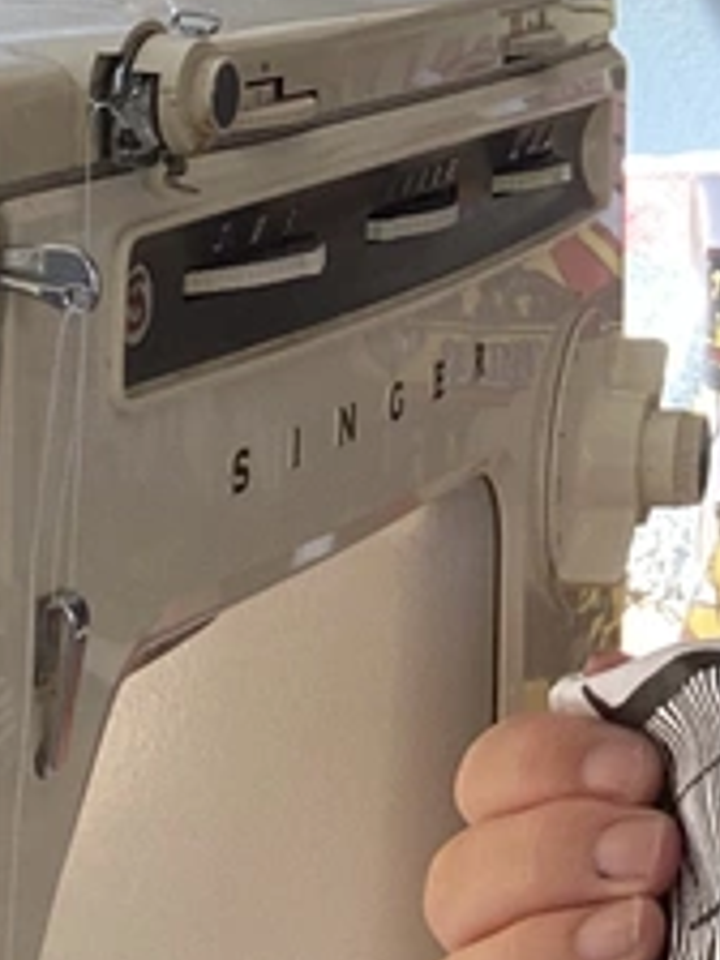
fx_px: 3272
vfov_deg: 15.8
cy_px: -317
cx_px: 1324
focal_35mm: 118
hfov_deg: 11.6
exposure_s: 1/120
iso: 80
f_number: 2.2
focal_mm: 2.71
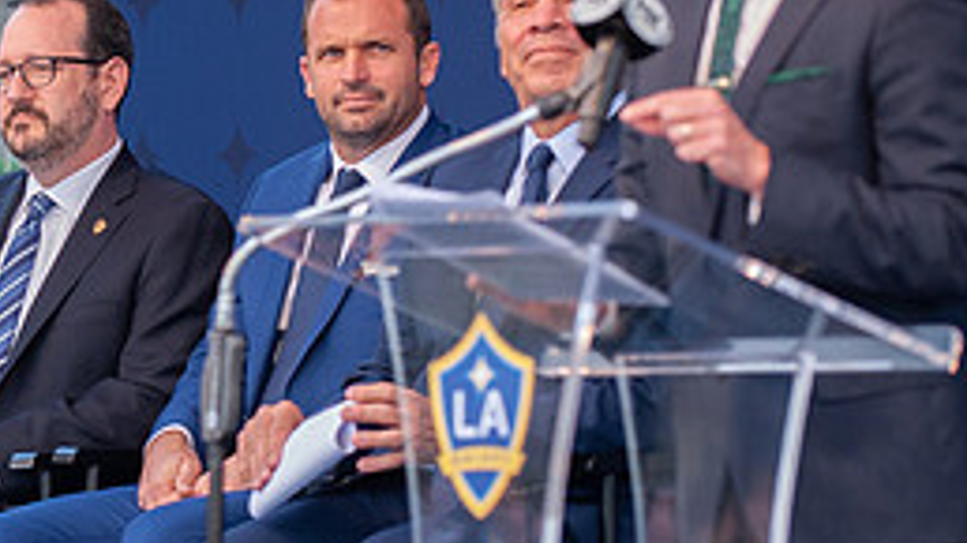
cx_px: 26
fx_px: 8152
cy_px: 270
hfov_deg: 6.8
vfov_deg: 3.8
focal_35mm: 318
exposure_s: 1/1250
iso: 1000
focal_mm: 125
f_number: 2.8
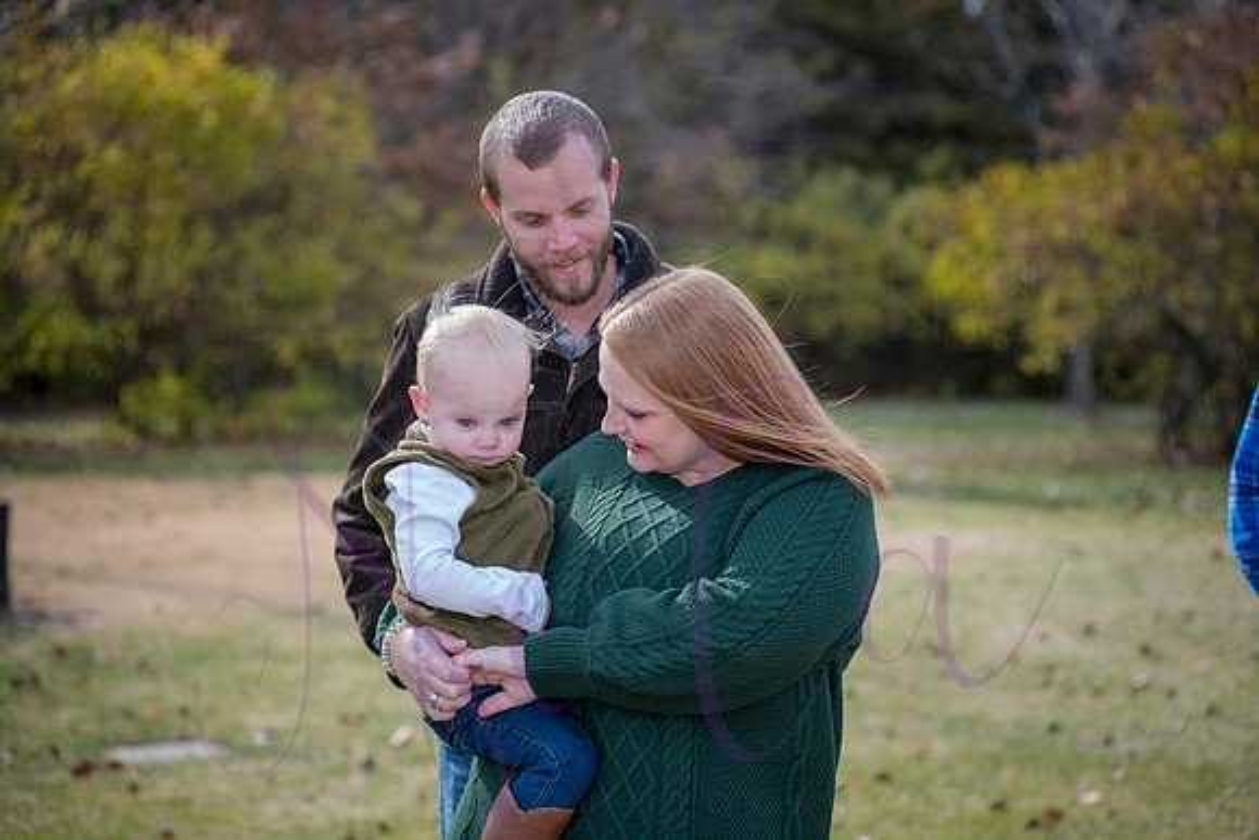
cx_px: 630
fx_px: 2798
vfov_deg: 17.1
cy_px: 420
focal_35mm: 80
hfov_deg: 25.4
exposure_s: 1/1000
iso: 400
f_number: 3.5
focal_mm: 80
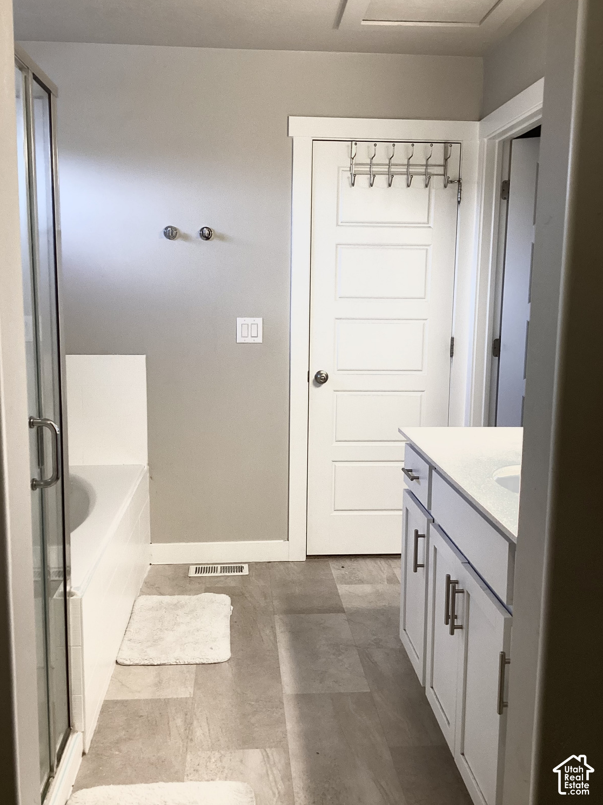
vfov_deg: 56.8
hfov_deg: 44.2
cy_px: 392
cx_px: 292
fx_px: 743
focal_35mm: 32
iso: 160
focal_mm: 3.3
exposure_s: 1/60
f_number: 2.4
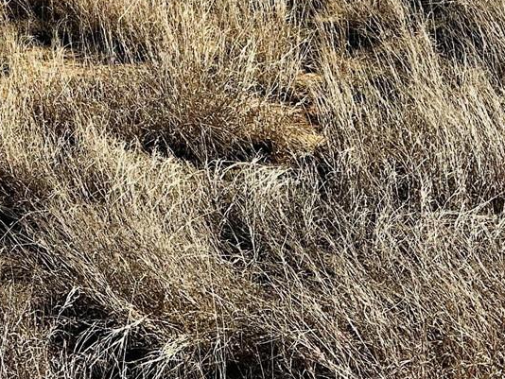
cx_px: -179
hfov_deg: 19.4
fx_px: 1343
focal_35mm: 92
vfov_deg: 15.2
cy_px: -145
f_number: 1.78
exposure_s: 1/5263
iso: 80
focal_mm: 6.86
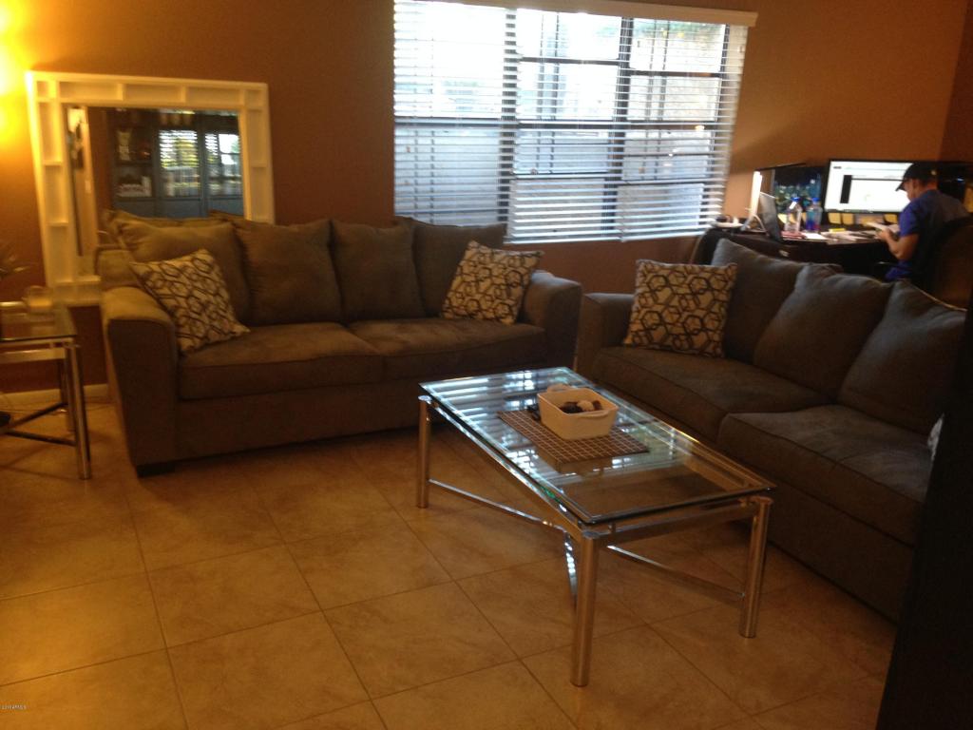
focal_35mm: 33
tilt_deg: -19.4
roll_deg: -1.6
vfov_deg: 42.9
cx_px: 486
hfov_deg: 55.4
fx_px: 928
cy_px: 365
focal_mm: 4.12
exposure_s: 1/20
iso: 200
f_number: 2.4
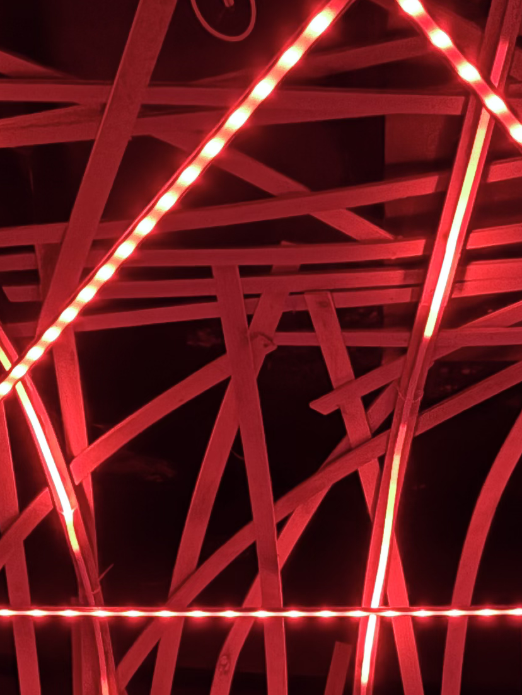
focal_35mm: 95
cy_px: 1186
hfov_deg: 15.5
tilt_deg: +3.6
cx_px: 371
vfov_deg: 17.4
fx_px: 1909
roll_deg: +0.1
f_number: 1.6
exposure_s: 1/9
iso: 2000
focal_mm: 5.96
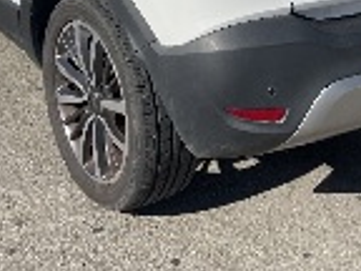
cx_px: 193
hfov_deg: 26.0
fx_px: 782
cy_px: -40
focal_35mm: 75
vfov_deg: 18.7
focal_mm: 4.2
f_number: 1.6
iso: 32
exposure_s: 1/5291
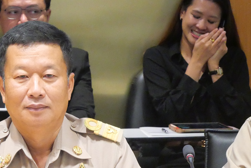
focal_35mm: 193
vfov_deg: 7.1
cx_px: 24
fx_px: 1346
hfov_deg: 10.6
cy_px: 148
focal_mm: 47
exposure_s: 1/80
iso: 6400
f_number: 5.6
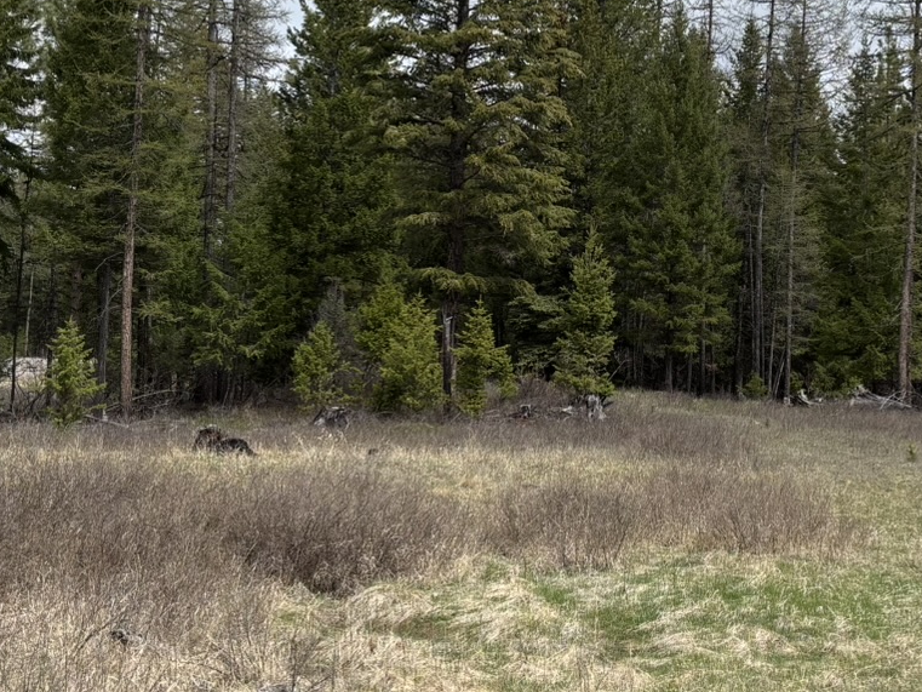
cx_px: 664
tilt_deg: +2.7
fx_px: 1865
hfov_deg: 27.5
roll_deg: -1.1
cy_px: 253
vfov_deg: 21.0
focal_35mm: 70
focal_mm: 5.96
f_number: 1.6
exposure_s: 1/3937
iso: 50
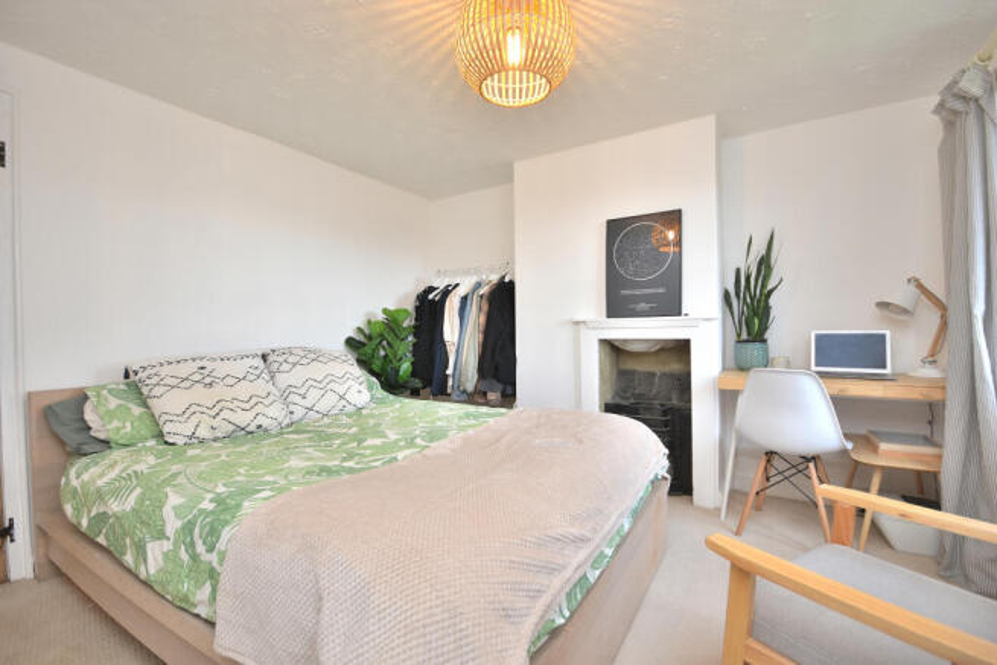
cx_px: 498
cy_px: 332
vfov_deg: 77.4
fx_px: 415
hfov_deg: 100.4
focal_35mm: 15
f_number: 4.5
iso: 100
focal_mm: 10
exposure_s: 1/10
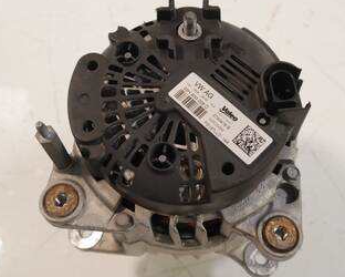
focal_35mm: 45
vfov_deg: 33.4
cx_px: 188
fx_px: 460
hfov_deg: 41.1
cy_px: 113
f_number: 3.6
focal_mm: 15
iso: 800
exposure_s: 1/125
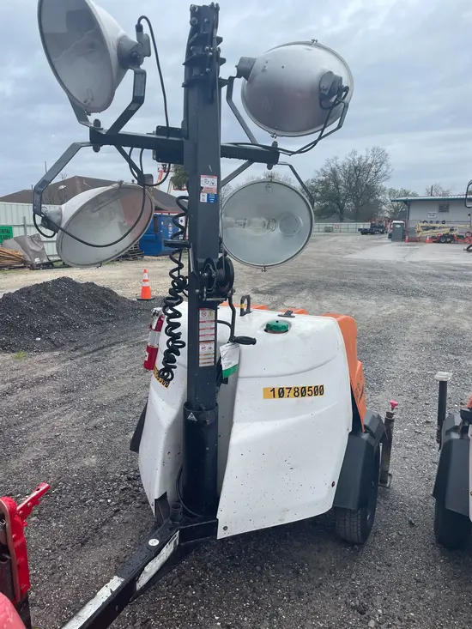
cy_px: 314
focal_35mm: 26
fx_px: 473
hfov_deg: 53.1
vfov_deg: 67.3
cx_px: 236
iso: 32
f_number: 1.6
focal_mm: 4.2
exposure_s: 1/1171
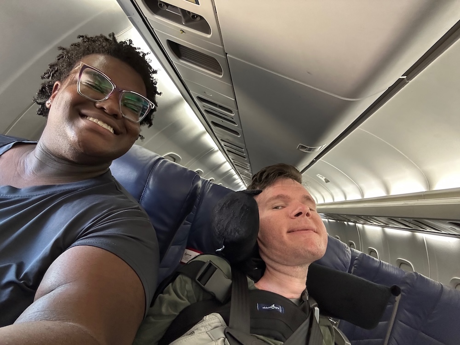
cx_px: 230
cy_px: 172
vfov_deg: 58.9
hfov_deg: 73.9
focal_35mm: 23
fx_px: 306
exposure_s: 1/60
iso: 250
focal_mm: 2.69
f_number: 1.9
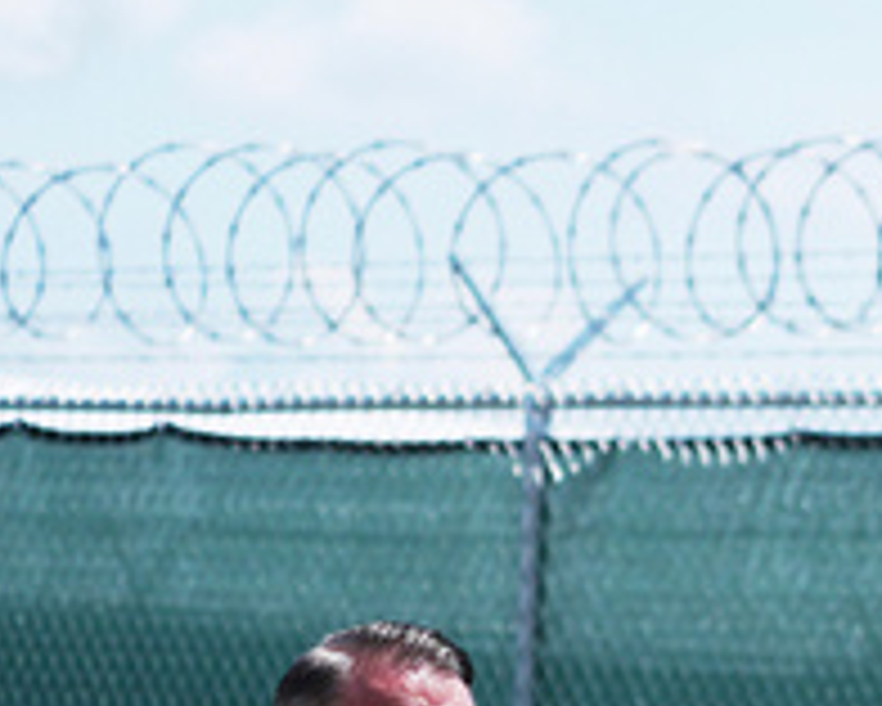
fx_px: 12823
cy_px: 1399
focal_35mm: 491
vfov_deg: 3.1
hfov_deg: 3.9
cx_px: 2061
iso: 160
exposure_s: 1/2500
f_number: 4.5
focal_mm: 100
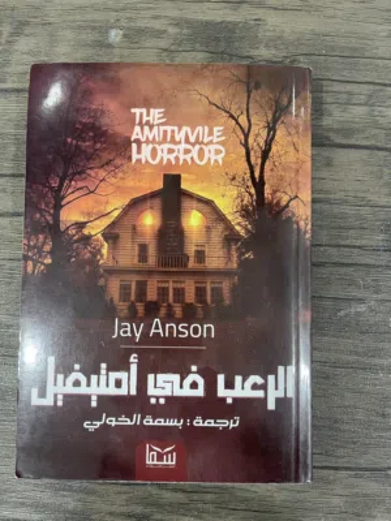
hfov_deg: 54.9
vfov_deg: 69.4
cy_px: 260
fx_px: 377
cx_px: 196
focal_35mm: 25
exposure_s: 1/50
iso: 320
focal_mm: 5.1
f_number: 1.6
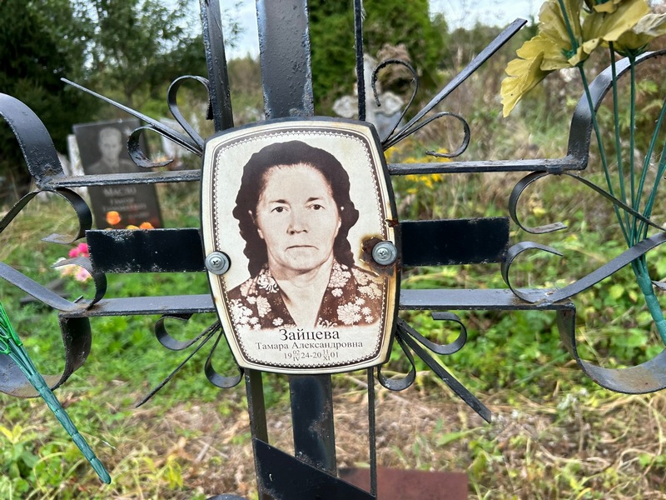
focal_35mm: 26
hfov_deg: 67.3
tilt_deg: -16.4
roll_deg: +6.4
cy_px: 250
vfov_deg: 53.1
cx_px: 333
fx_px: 500
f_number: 1.5
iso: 50
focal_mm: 5.7
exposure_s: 1/303
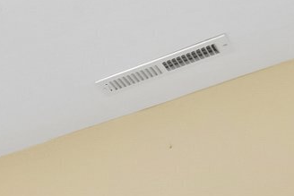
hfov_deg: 11.8
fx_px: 866
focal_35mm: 106
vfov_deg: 9.9
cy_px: 583
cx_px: -551
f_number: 11
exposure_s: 1/6
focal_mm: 17
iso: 400
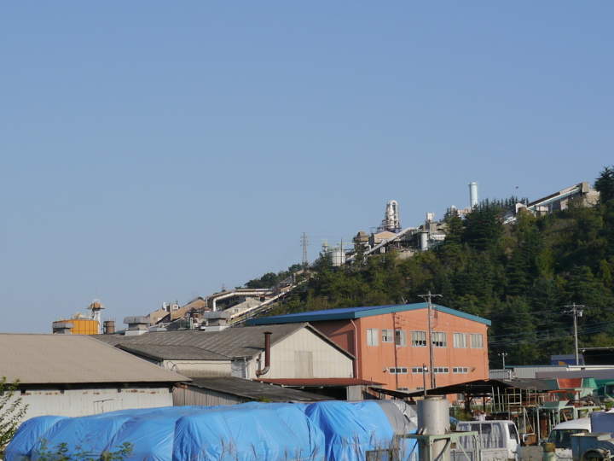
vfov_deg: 18.4
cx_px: 307
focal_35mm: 80
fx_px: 1419
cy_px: 230
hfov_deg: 24.4
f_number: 3.2
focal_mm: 20
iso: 160
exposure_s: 1/3200
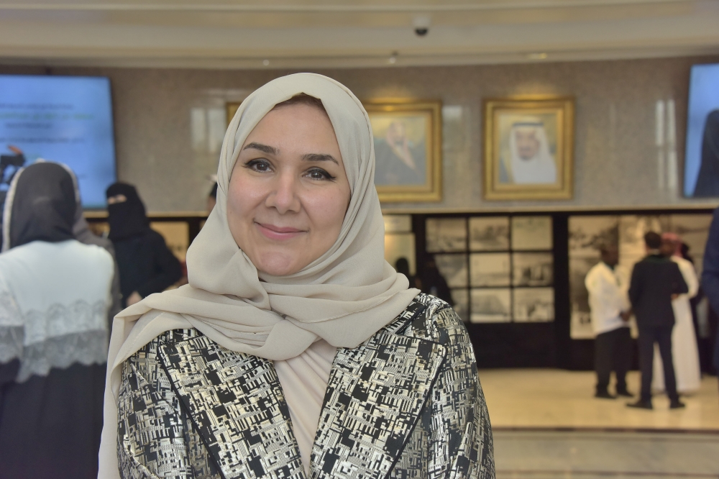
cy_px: 240
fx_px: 1298
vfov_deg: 20.9
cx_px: 360
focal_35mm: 65
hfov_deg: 31.0
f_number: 7.1
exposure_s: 1/200
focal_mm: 65
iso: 1250
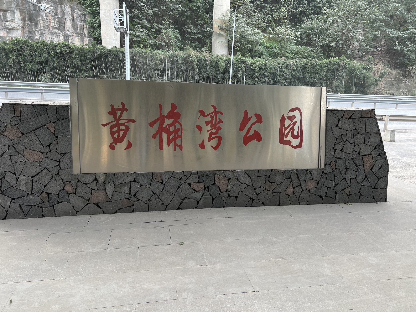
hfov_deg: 67.3
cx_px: 208
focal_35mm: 26
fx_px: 312
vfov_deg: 53.1
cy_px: 156
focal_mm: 5.7
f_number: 1.5
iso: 40
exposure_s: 1/203
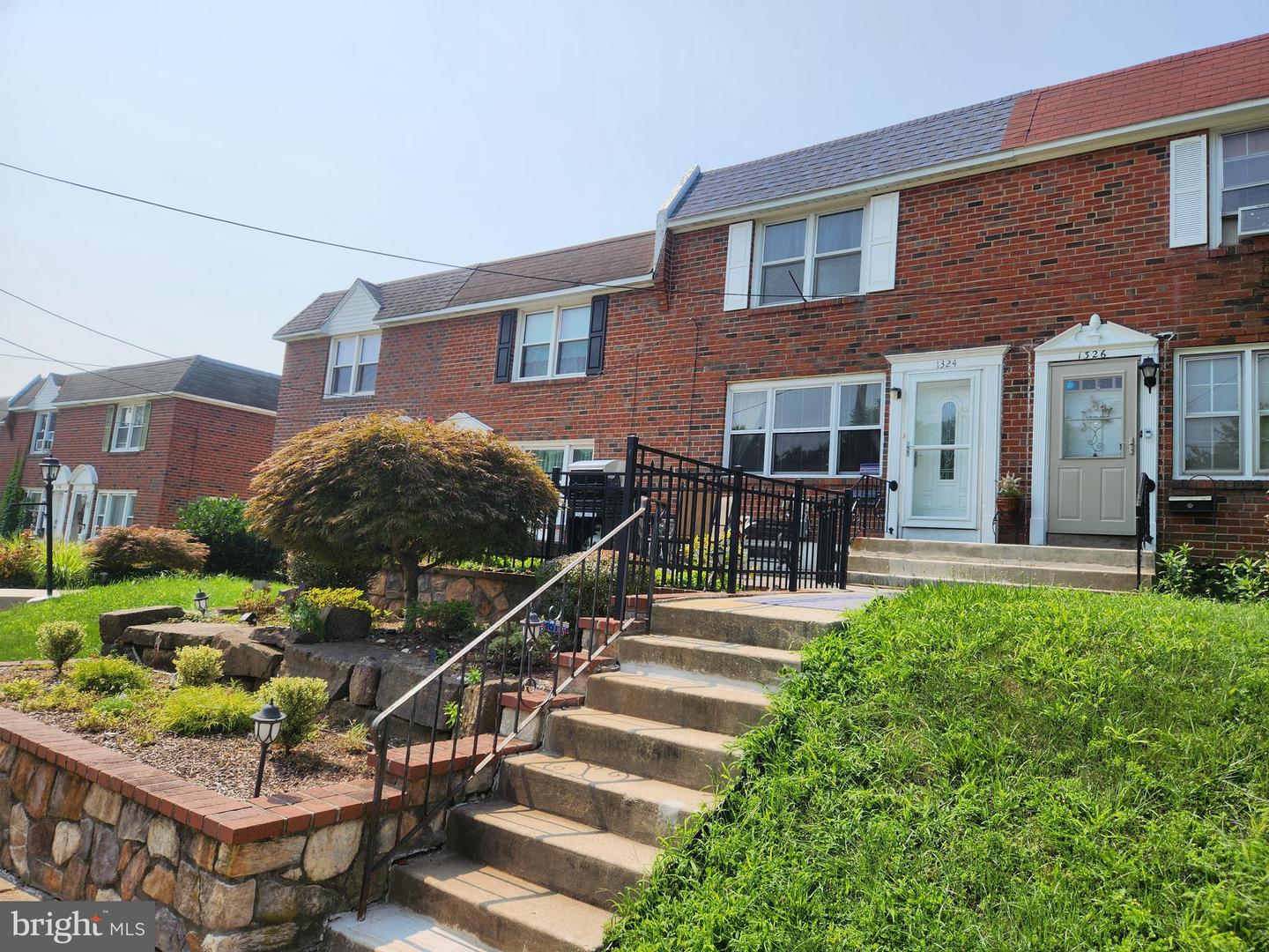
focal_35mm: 23
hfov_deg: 73.9
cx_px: 634
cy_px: 476
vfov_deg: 58.9
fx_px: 843
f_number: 1.8
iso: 20
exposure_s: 1/2216
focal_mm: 5.4
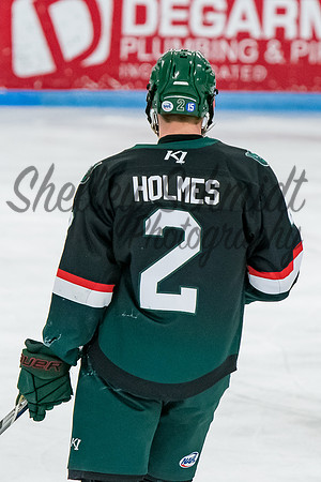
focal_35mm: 494
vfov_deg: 4.2
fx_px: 6607
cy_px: 209
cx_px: 146
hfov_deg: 2.8
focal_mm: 180
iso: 2500
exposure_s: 1/800
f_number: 3.5
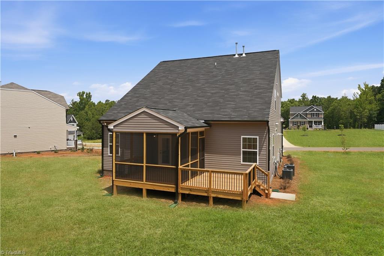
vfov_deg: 53.1
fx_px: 256
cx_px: 192
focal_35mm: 24
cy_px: 128
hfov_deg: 73.8
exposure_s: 1/400
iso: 100
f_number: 9
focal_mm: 24
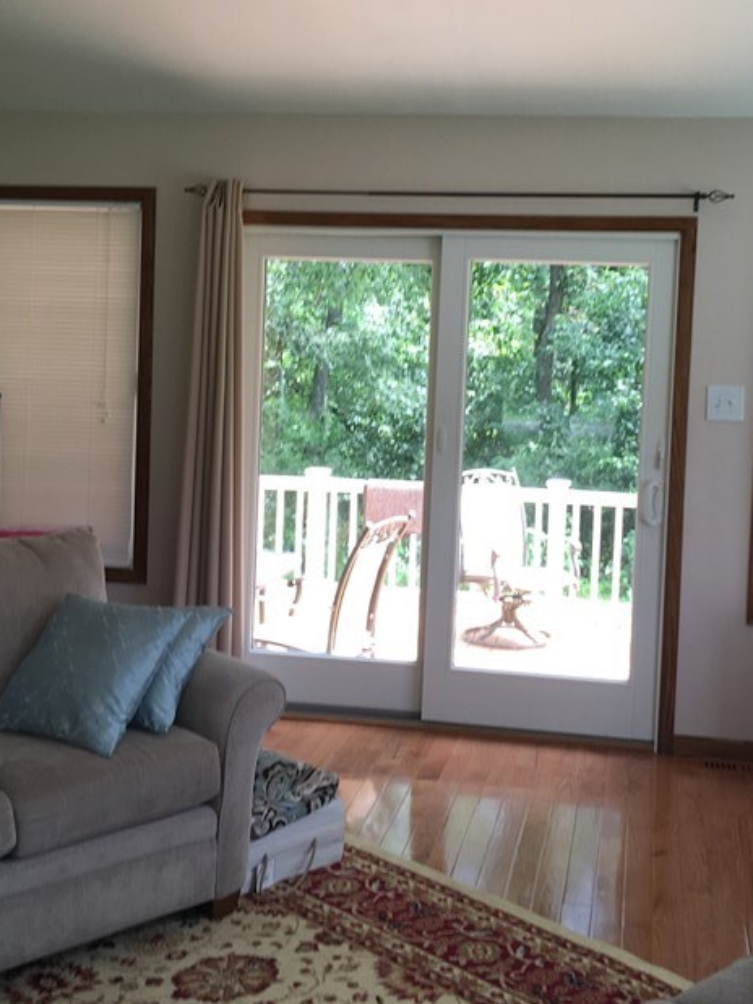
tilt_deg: -3.7
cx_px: 406
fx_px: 1393
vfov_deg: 39.5
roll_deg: -3.8
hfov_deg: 30.2
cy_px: 409
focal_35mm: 48
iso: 25
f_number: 2.2
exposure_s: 1/60
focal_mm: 4.15
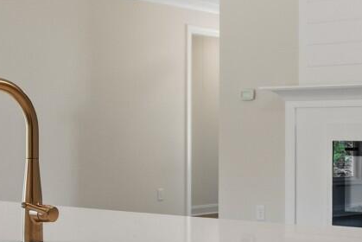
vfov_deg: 16.5
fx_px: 834
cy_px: 160
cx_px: 196
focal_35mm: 83
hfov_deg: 24.5
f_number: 10
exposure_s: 1/4
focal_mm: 21.5
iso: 640
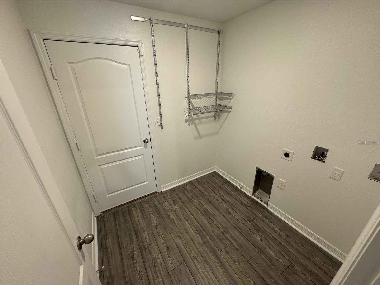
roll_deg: +1.2
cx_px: 190
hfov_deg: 102.1
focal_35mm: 14
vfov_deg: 85.7
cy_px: 142
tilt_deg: -23.9
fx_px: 154
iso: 160
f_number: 2.2
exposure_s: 1/60
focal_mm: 2.22
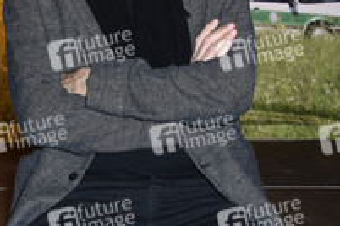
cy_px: 8
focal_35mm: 128
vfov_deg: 10.6
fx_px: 1209
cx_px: 47
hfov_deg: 15.9
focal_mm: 38
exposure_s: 1/160
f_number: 5.6
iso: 640
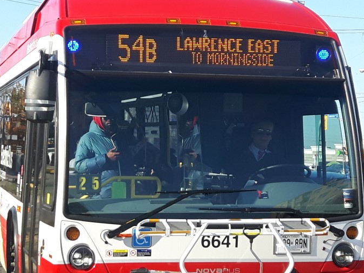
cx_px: 143
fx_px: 494
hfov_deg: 40.2
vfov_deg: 30.8
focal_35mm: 47
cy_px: 165
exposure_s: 1/662
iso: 40
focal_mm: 3.7
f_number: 1.9
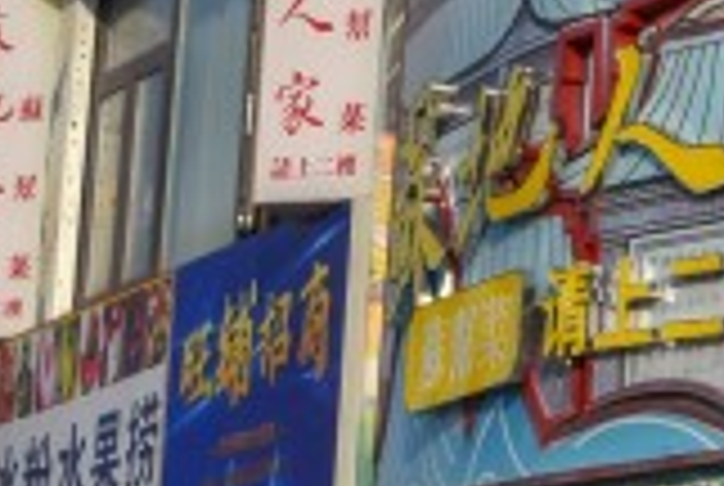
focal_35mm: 241
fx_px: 4856
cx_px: 1898
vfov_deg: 5.7
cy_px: -117
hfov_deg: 7.8
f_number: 6.7
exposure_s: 1/2000
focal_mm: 24
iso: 400
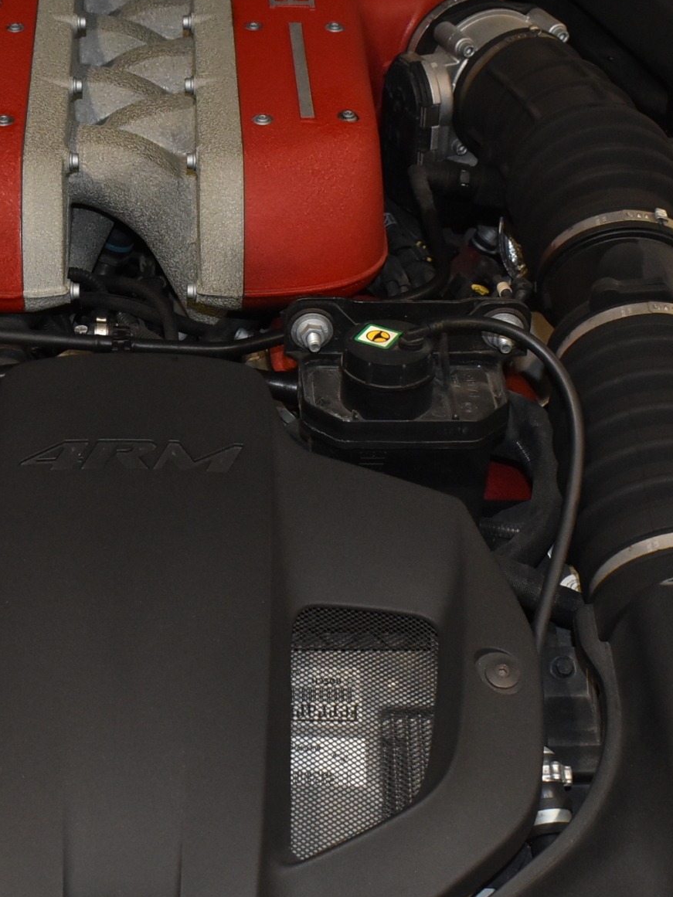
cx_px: 123
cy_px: 415
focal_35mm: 70
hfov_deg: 20.7
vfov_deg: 27.8
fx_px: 1814
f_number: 8
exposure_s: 1/60
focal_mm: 22
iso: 2000
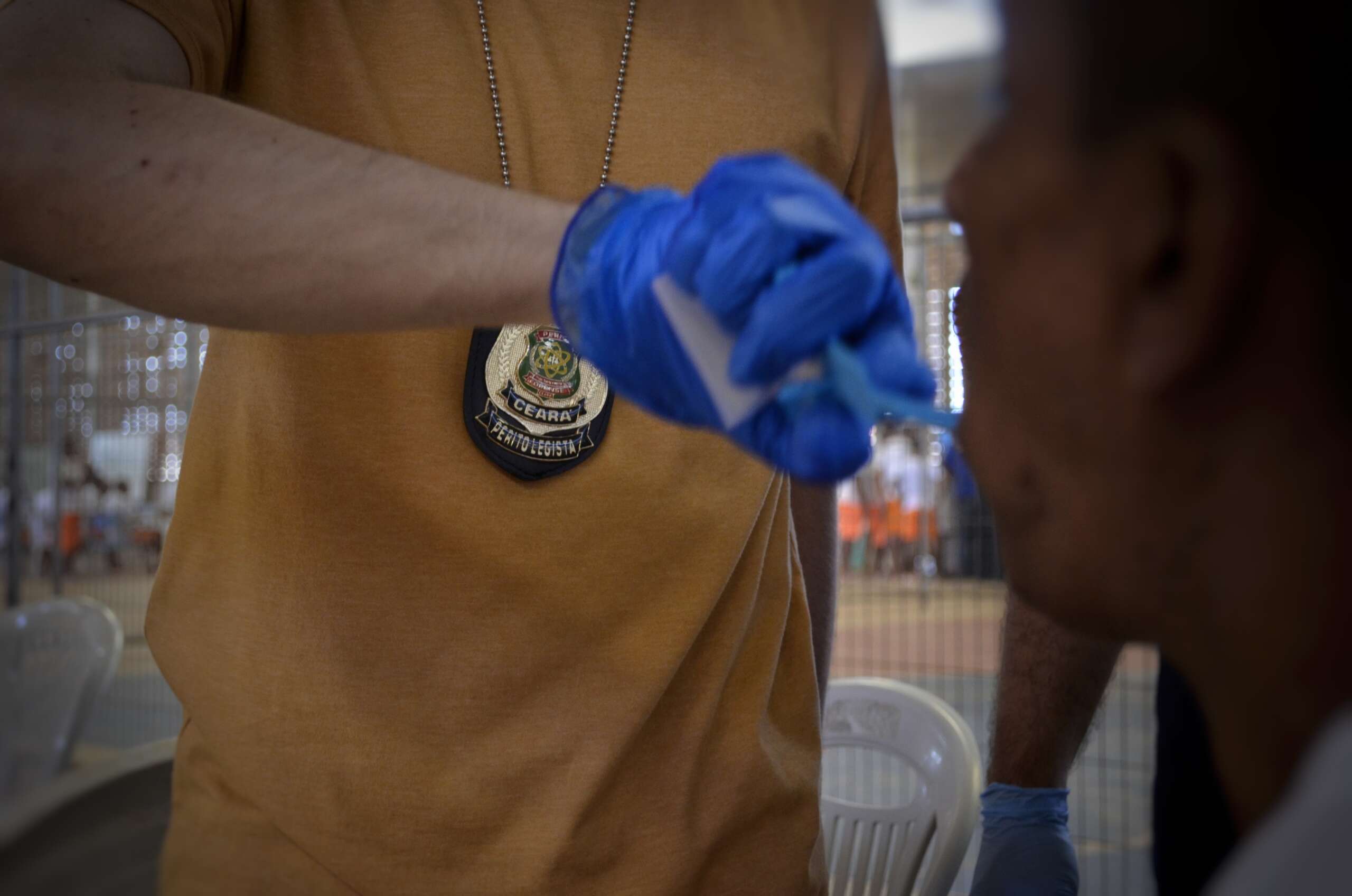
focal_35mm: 57
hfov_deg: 35.1
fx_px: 2136
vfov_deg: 23.7
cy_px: 448
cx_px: 676
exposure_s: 1/30
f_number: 5
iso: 1000
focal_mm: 38
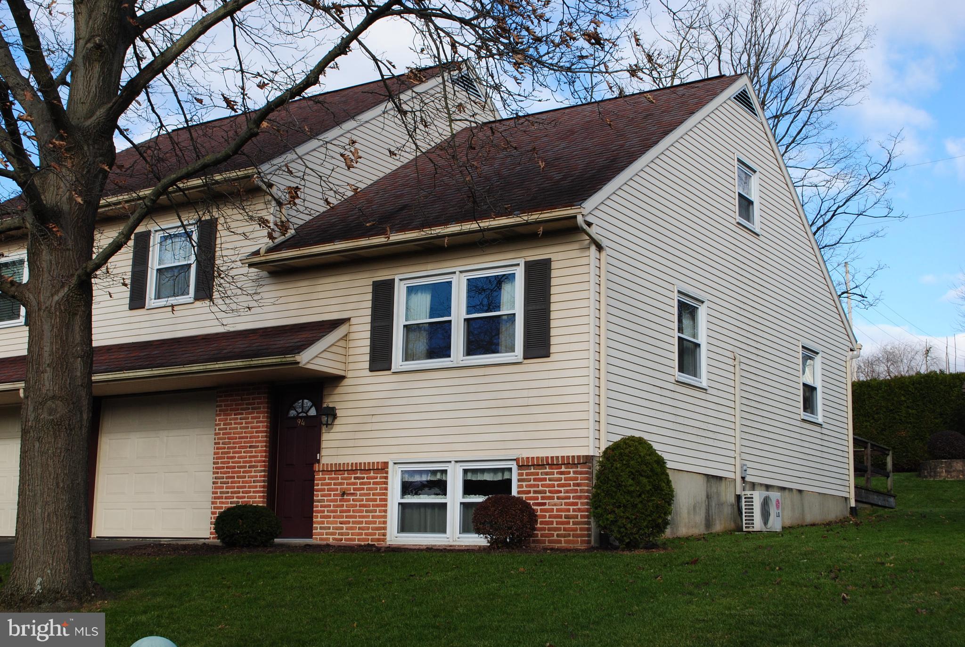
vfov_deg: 28.2
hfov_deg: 41.0
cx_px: 482
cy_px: 324
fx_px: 1289
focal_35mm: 48
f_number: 10
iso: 200
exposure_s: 1/200
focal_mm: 32
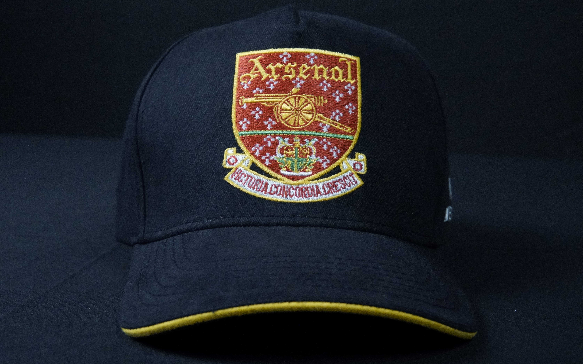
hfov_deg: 43.5
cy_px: 179
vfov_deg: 28.0
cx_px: 291
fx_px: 731
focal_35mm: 46
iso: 6400
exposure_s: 1/320
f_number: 7.1
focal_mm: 30
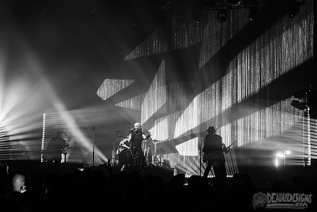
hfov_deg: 28.8
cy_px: 106
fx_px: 617
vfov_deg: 19.5
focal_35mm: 70
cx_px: 158
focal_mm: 70
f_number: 3.2
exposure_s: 1/320
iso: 2500
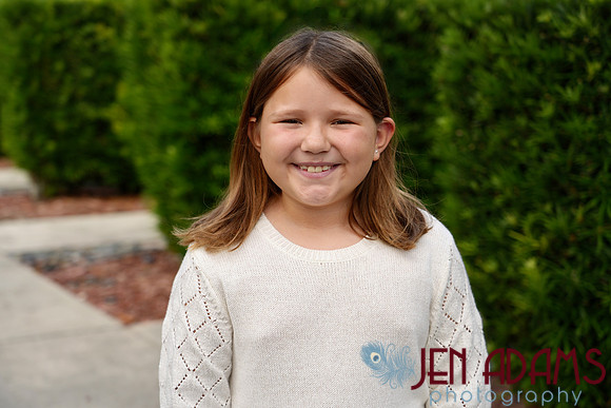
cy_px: 204
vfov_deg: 21.6
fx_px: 1069
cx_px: 306
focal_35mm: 63
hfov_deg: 31.9
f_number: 4.5
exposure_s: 1/400
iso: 100
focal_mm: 63
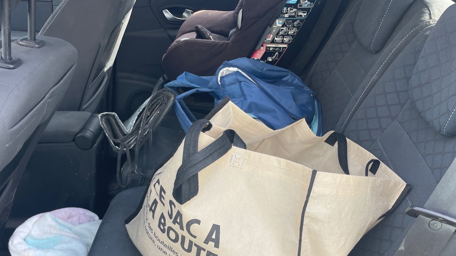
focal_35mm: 37
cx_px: 211
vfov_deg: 31.6
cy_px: 182
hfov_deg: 54.0
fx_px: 447
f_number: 1.6
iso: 32
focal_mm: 4.2
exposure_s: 1/186
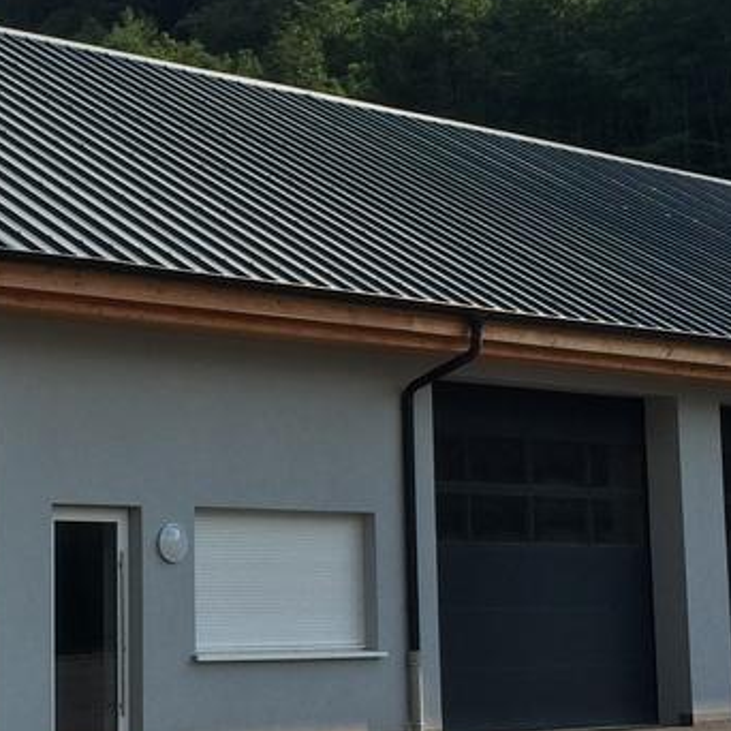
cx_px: 24
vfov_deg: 18.7
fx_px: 2222
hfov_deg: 18.3
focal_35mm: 93
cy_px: 278
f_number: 2.2
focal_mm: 4.12
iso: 40
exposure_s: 1/2283
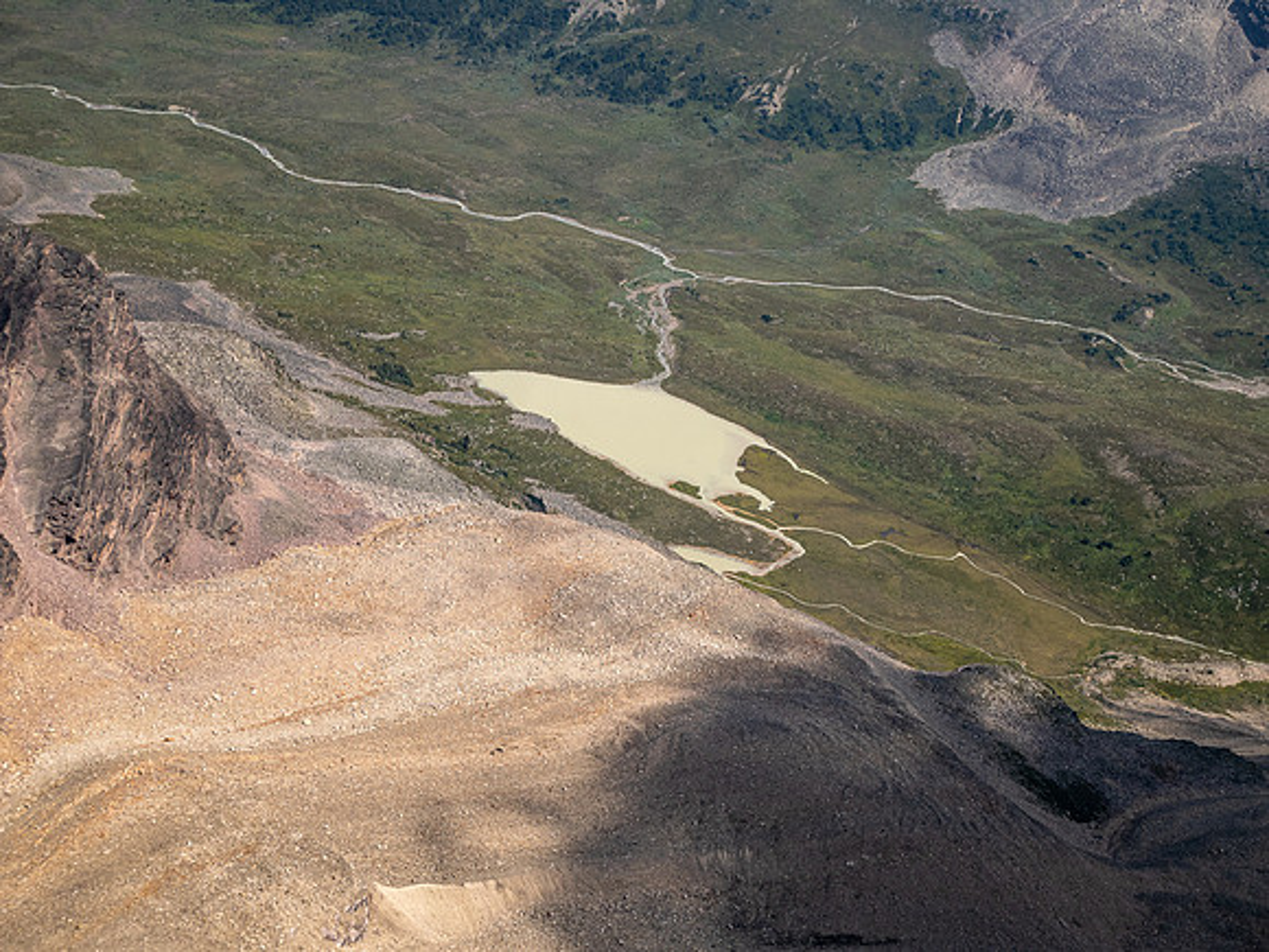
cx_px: 634
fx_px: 2346
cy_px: 476
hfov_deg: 30.3
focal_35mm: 64
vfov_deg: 22.9
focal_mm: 32
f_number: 8
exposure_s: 1/320
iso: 200
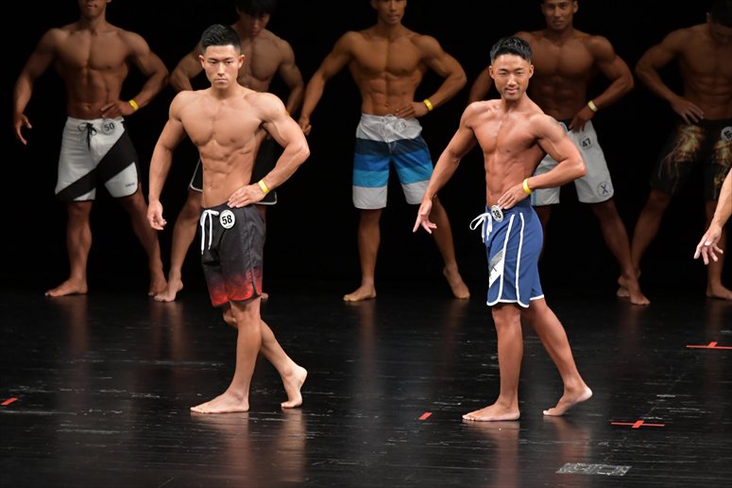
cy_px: 244
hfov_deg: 7.2
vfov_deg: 4.8
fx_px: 5792
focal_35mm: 285
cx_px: 366
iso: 3200
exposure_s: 1/400
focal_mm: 190
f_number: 5.6
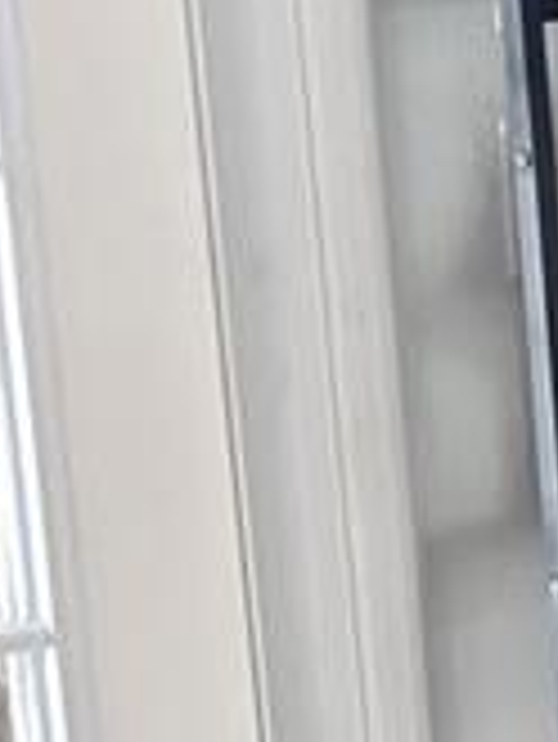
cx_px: 1881
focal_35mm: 189
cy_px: 670
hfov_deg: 6.8
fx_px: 4057
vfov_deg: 10.4
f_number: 1.6
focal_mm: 5.96
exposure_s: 1/32
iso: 640
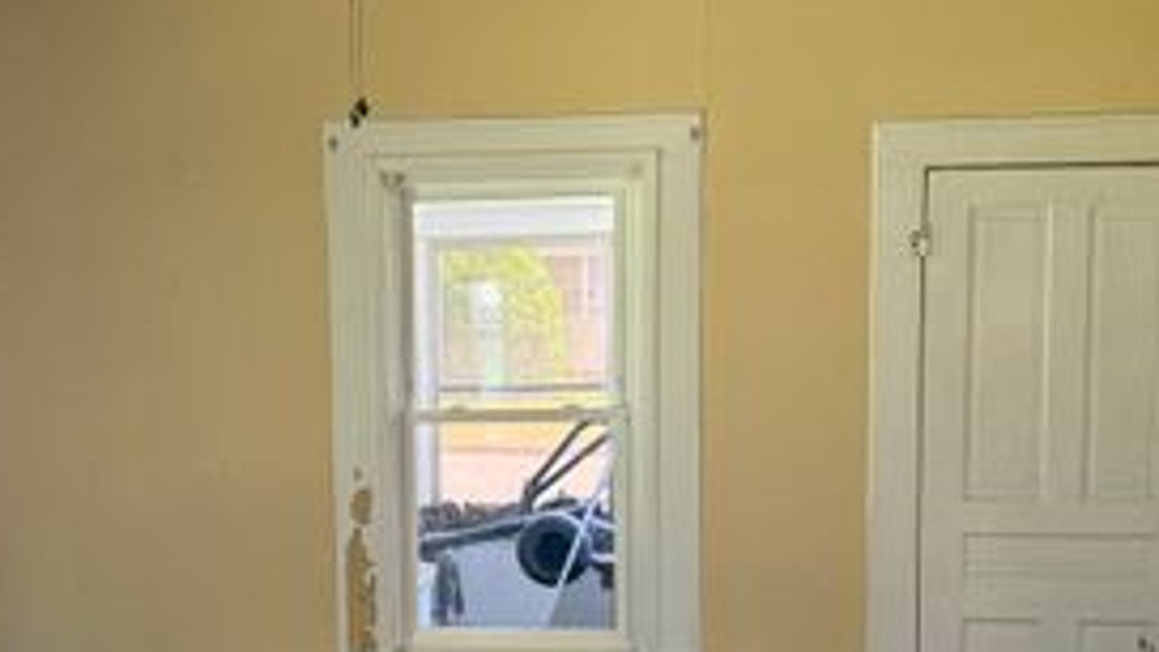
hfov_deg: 42.4
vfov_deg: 24.7
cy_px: 475
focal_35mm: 48
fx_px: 1475
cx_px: 392
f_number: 1.78
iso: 320
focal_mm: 6.76
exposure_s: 1/60
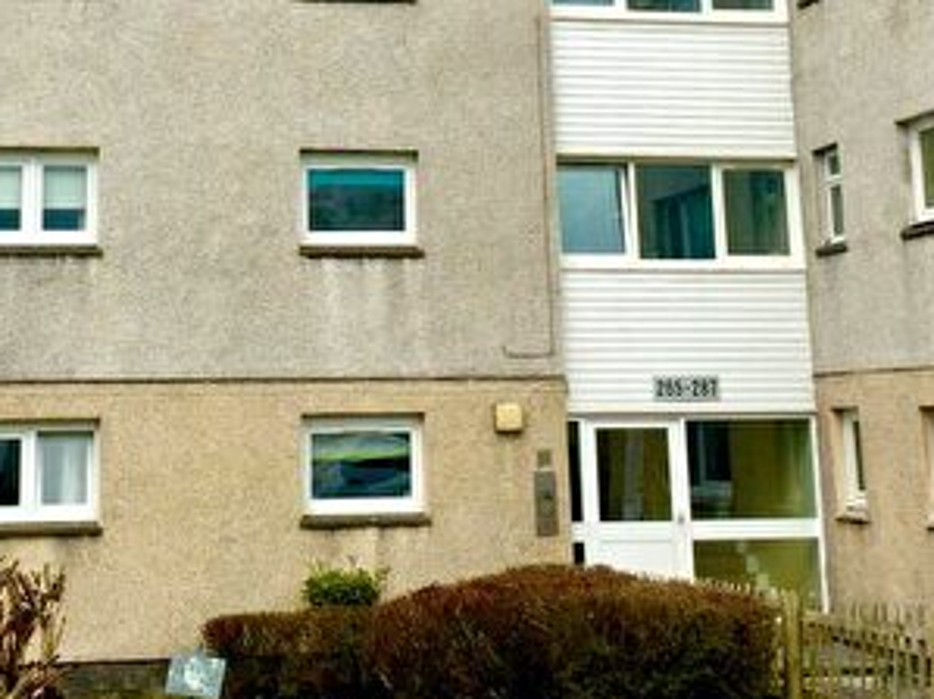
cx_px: 287
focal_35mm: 68
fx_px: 1834
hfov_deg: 28.3
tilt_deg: +10.4
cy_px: 67
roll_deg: +0.2
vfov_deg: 21.1
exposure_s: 1/1464
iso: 32
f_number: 2.2
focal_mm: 4.15
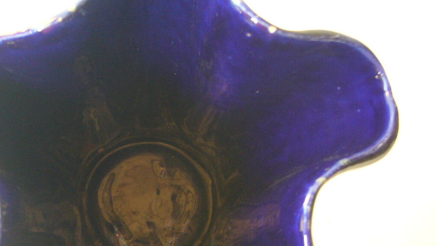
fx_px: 695
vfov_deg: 20.0
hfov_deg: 34.7
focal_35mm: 60
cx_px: 167
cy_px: 169
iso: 125
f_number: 2.8
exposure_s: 1/15
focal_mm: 5.8
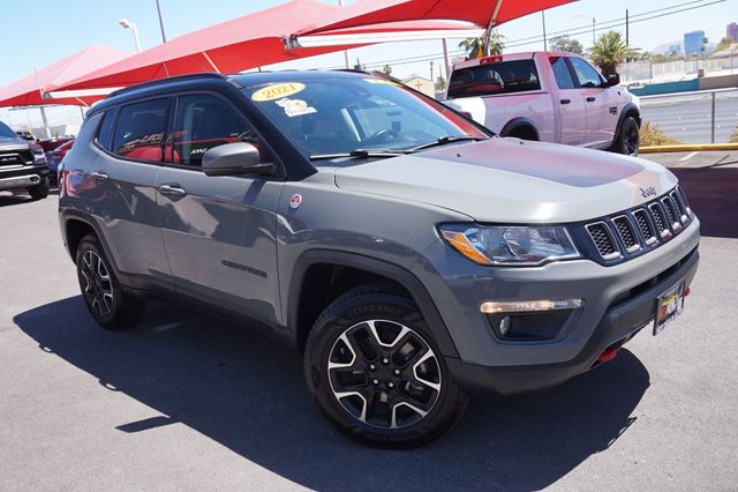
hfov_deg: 62.0
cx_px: 369
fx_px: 615
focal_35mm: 30
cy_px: 246
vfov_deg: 43.6
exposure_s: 1/100
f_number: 8
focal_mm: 20
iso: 100
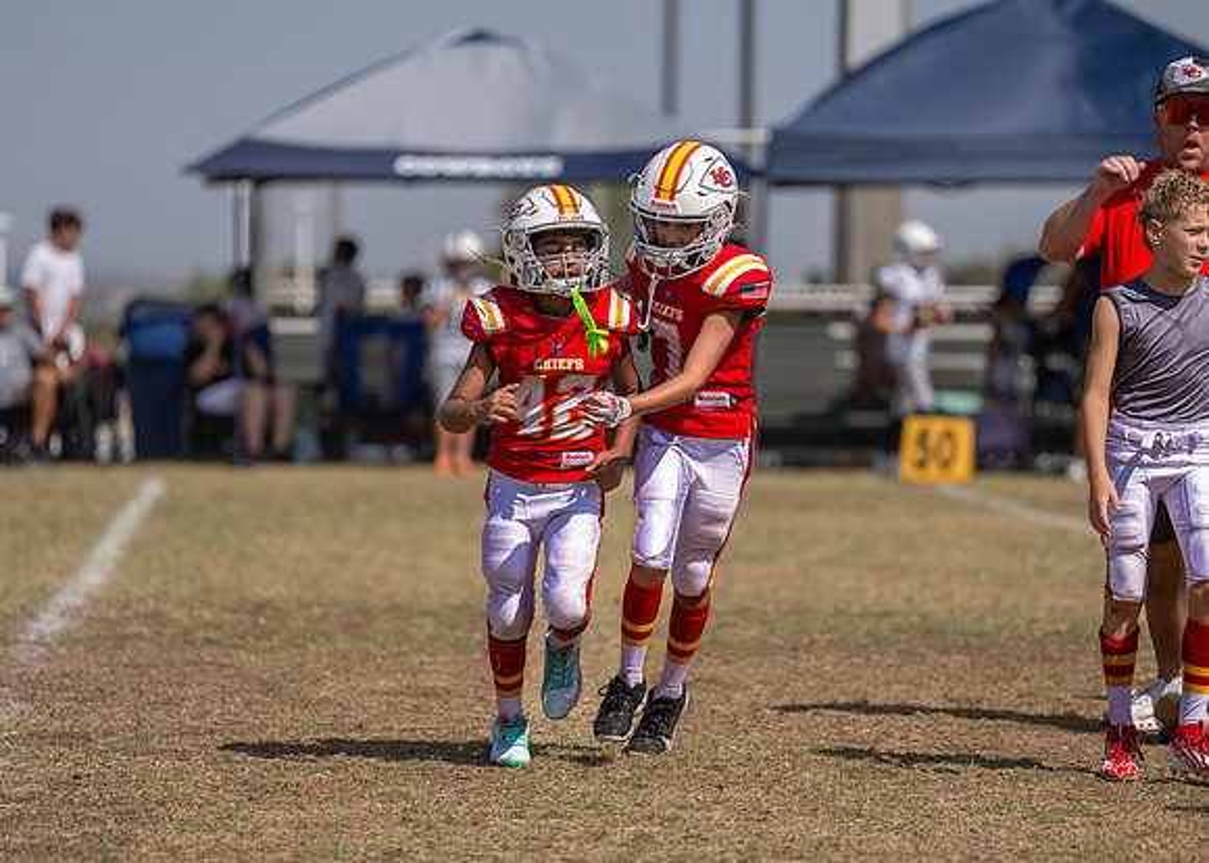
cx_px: 628
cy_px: 434
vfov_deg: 5.6
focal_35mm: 255
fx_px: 8754
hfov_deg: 7.9
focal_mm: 200
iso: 100
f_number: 2.8
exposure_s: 1/2500
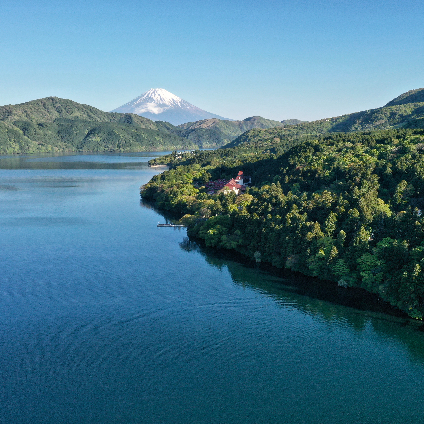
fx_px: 499
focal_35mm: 36
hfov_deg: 45.7
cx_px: 263
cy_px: 212
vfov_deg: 46.0
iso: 100
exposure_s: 1/120
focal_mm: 10.26
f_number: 9
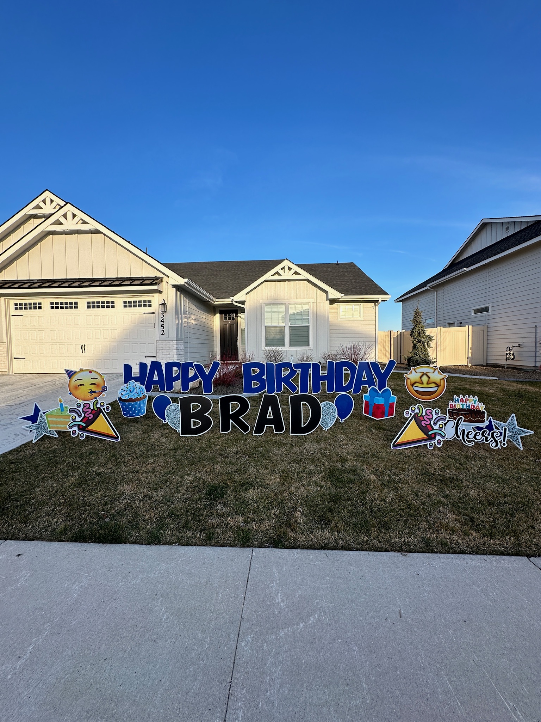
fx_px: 292
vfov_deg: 102.1
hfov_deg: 85.7
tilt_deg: -1.5
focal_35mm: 14
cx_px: 270
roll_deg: +0.6
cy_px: 361
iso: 40
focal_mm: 2.22
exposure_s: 1/485
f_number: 2.2
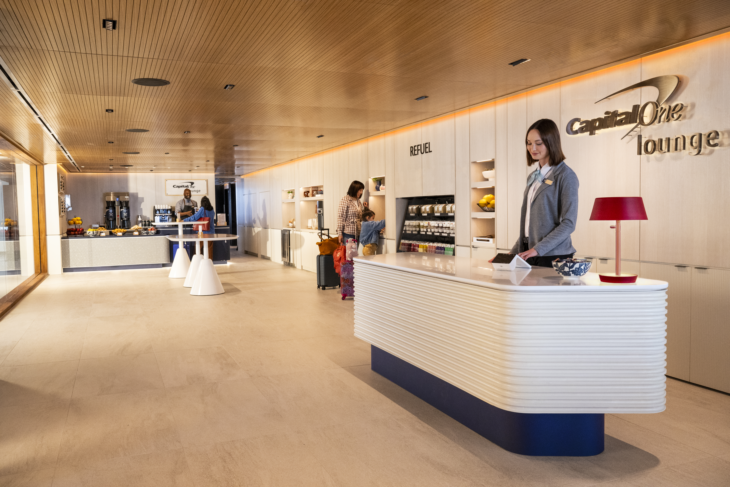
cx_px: 365
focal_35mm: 30
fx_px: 618
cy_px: 244
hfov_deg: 61.1
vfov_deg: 43.0
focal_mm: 30.5
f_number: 9
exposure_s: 1/100
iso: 3200
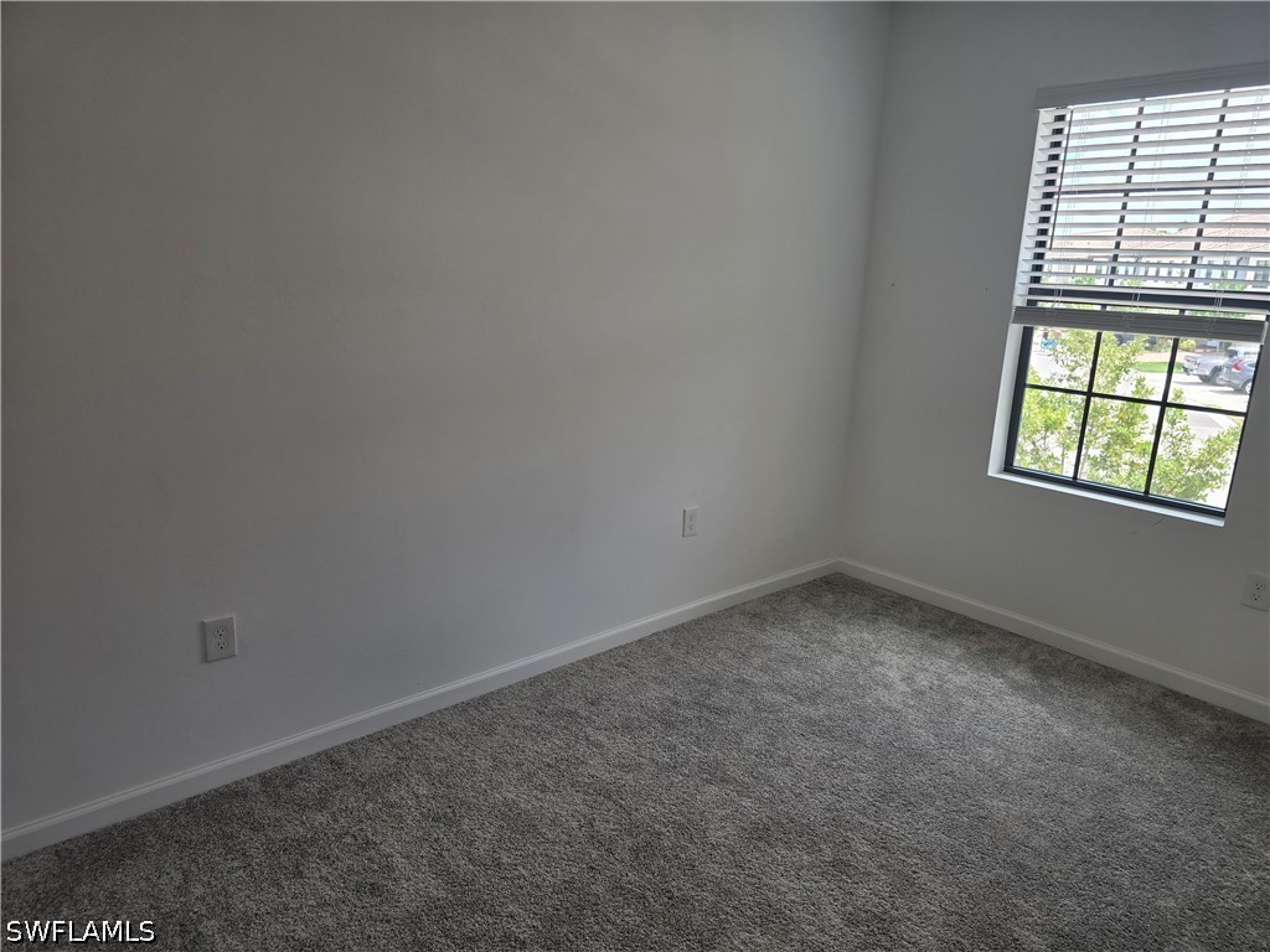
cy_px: 476
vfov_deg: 58.9
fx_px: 844
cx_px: 635
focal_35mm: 23
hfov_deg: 73.9
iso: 16
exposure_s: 1/120
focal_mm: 6.3
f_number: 1.7
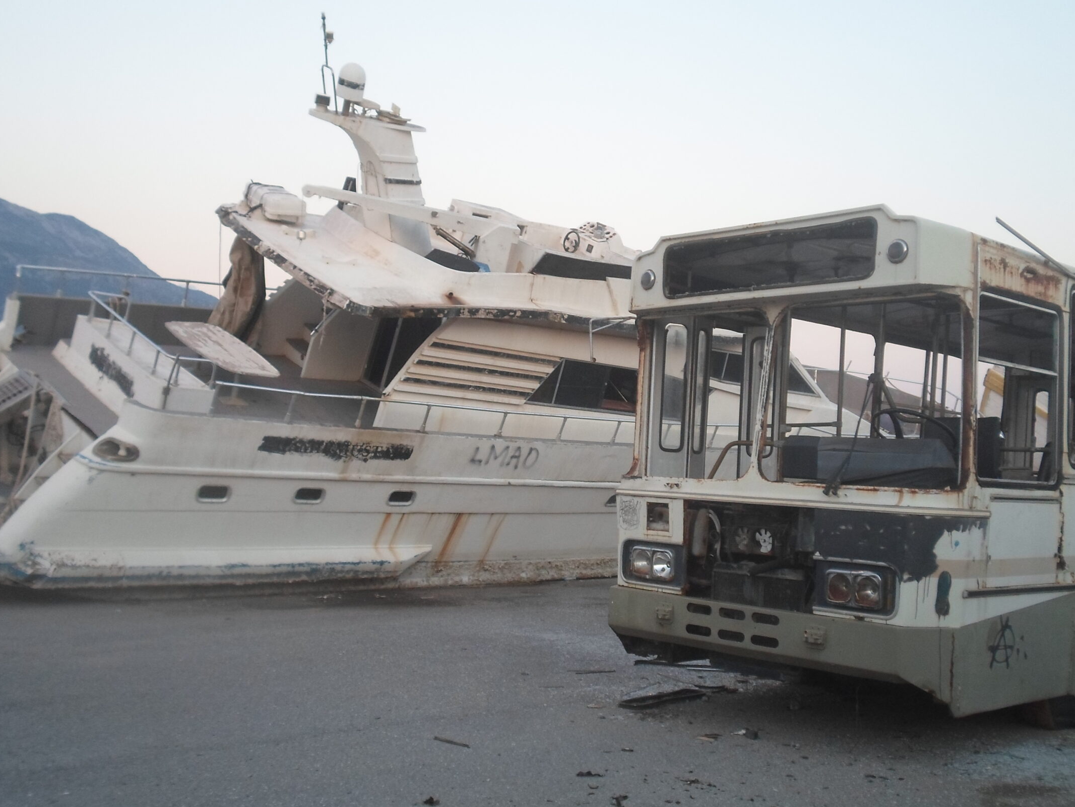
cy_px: 480
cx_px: 576
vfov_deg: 39.5
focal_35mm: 36
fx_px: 1118
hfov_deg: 51.3
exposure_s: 1/30
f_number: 2.7
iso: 160
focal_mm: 5.5
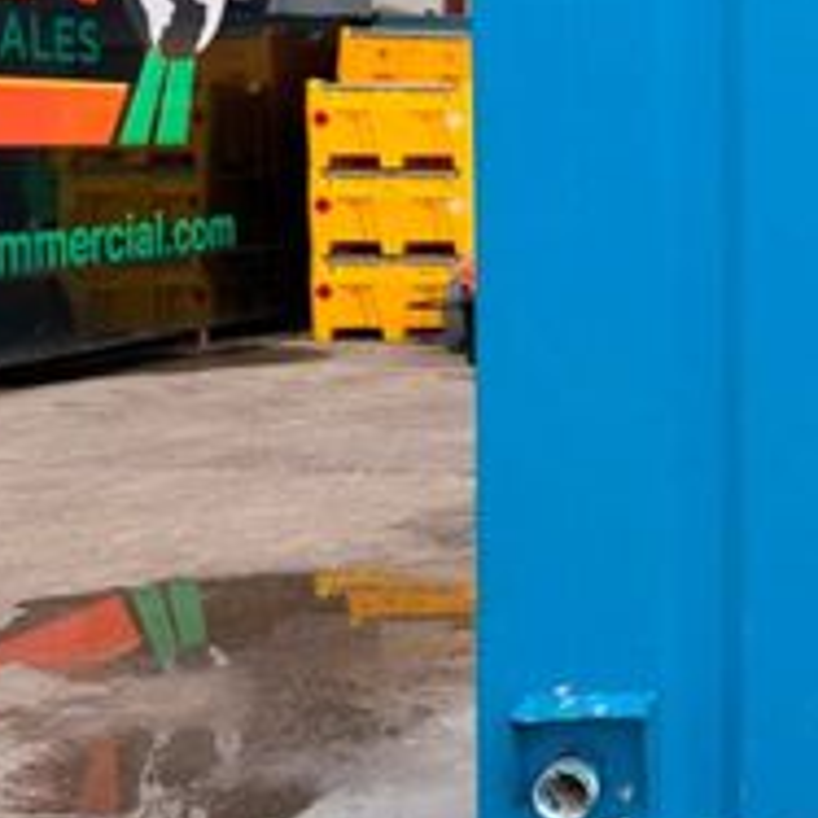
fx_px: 1818
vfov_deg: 25.2
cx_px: 1102
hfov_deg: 22.3
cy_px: 254
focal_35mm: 68
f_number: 1.78
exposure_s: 1/598
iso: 100
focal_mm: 6.76
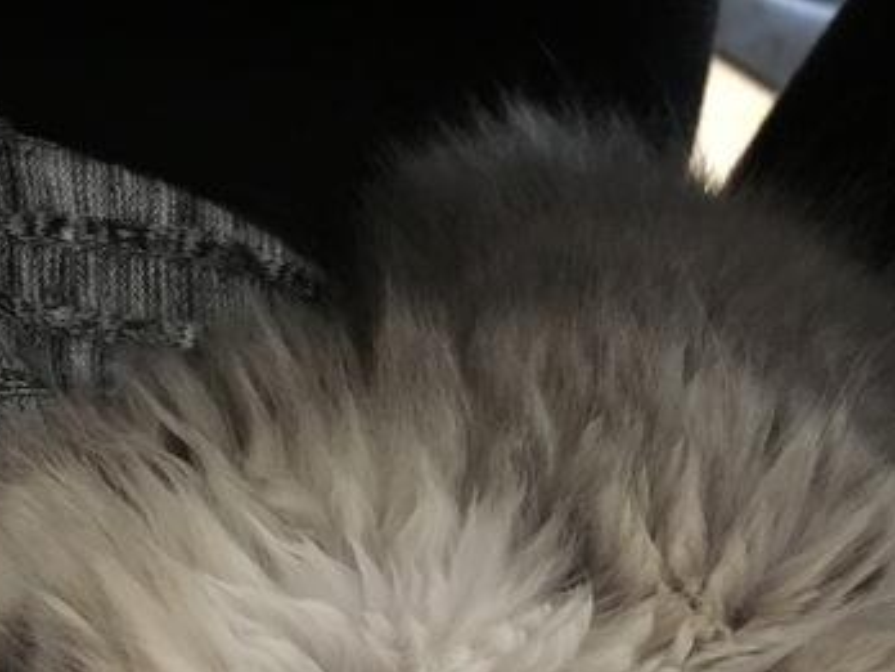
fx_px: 1293
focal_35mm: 50
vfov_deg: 28.2
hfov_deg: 38.1
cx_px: 363
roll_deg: -6.6
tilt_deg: -39.6
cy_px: 577
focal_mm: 4.15
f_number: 2.2
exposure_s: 1/17
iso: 500
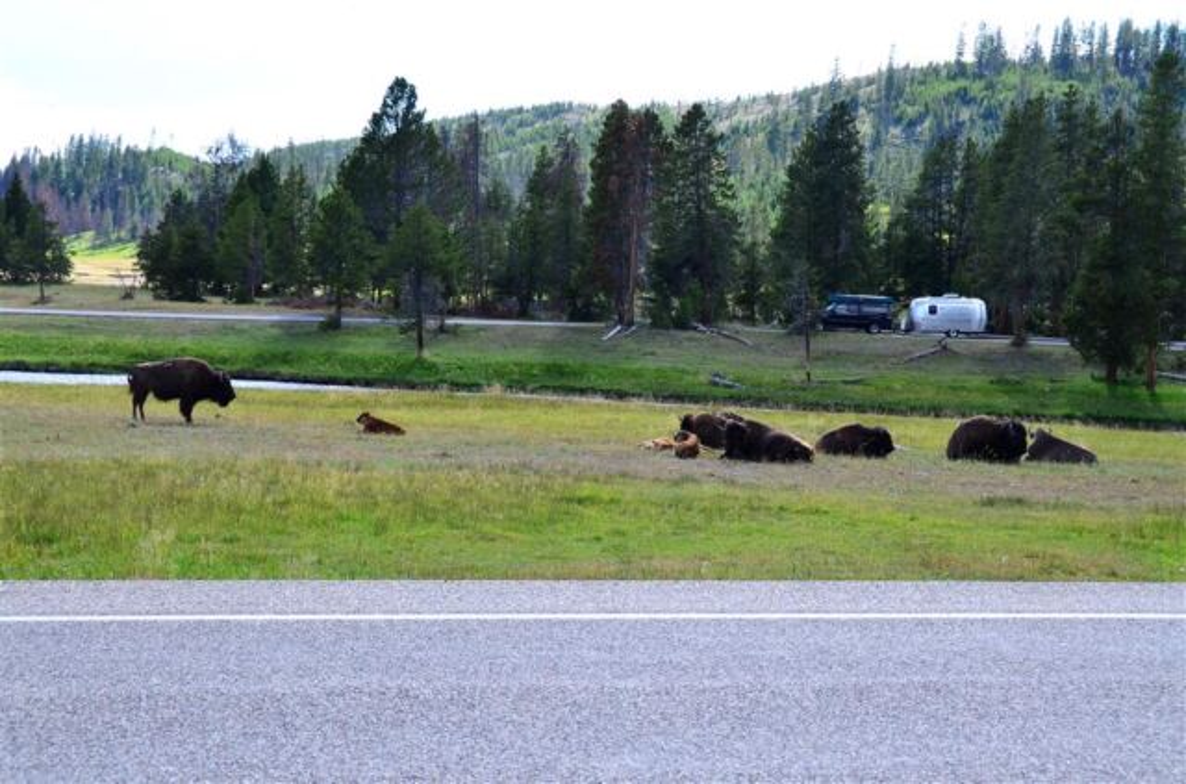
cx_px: 593
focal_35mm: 60
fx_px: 1971
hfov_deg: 33.5
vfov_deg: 22.5
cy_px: 392
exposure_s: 1/250
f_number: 8
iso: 200
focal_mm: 40
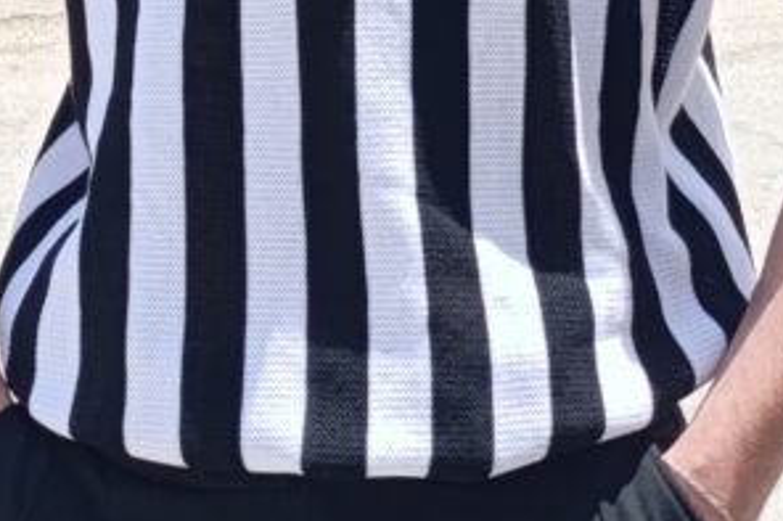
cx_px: 380
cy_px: -637
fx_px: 3608
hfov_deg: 12.4
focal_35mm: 166
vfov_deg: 7.8
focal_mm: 6.11
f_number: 1.65
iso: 50
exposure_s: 1/347
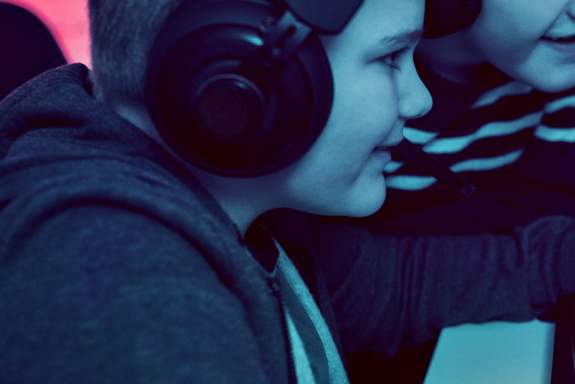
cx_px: 534
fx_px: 1342
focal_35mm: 84
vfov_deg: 16.3
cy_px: 190
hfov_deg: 23.4
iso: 640
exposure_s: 1/80
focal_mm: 35
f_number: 2.8
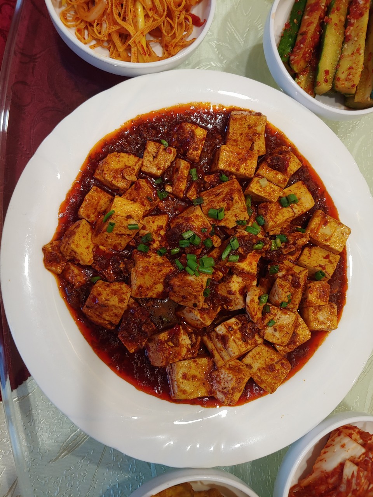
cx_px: 186
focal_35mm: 25
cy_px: 248
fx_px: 359
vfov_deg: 69.4
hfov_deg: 54.9
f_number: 1.5
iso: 150
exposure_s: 1/40
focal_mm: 4.23
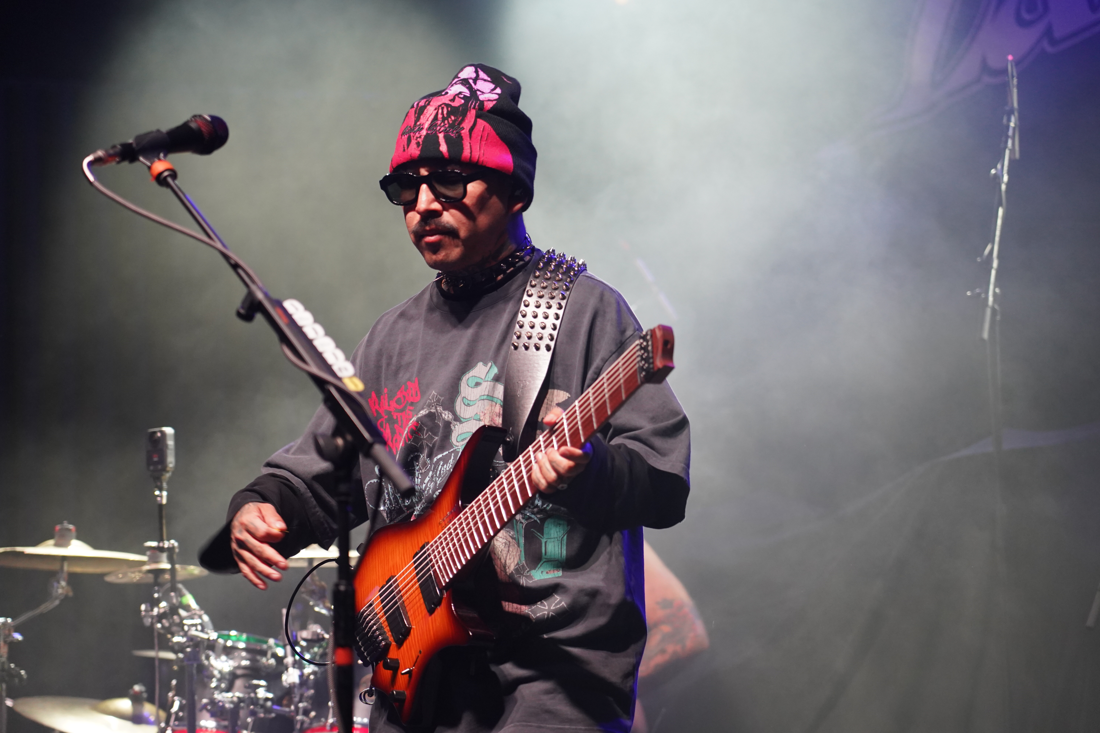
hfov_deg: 19.5
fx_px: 3208
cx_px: 550
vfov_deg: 13.0
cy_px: 366
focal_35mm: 105
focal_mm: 105
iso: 2500
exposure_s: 1/160
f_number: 4
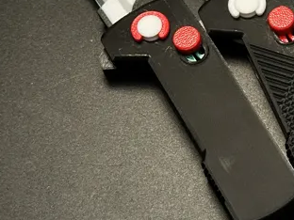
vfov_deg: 9.5
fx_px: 1308
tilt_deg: -58.0
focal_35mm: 154
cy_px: -29
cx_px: 443
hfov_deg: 12.2
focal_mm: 6.86
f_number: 1.78
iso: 64
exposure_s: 1/454
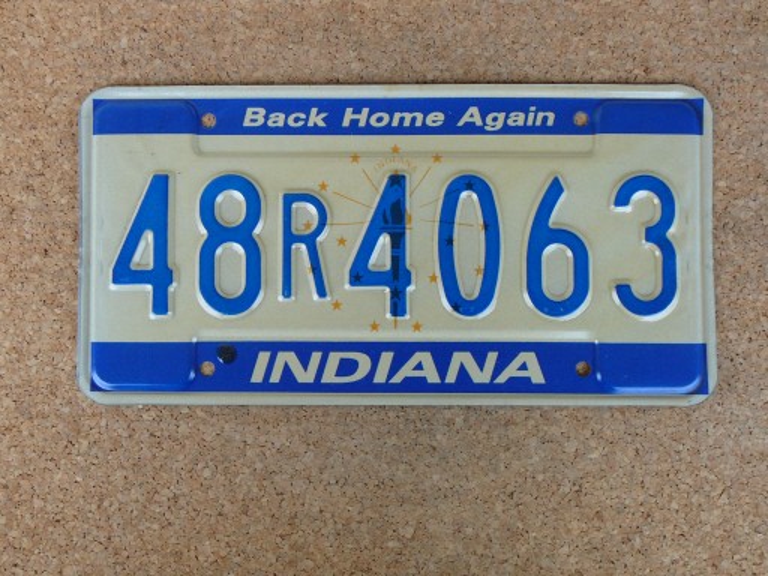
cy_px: 288
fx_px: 998
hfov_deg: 42.1
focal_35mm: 45
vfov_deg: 32.2
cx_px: 384
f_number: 3.2
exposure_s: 1/50
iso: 100
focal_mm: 6.7
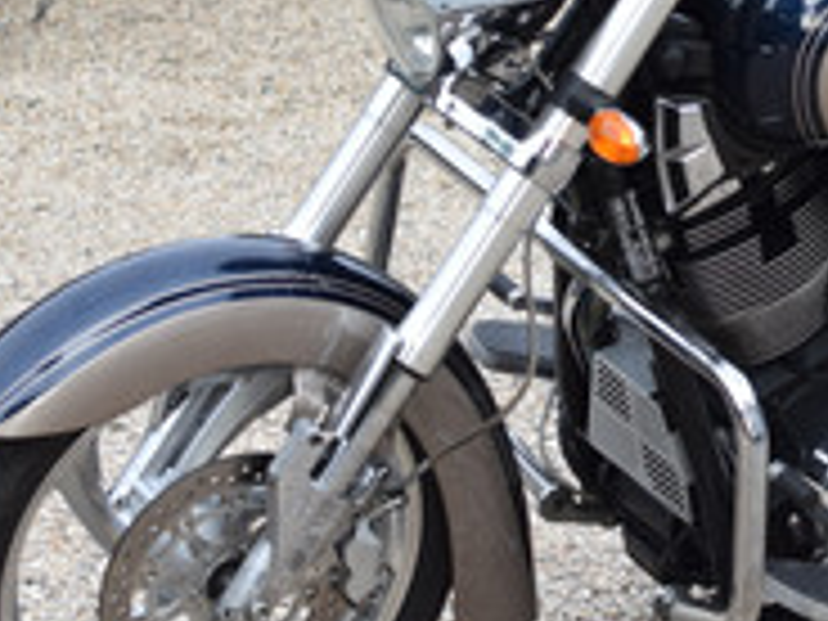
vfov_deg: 8.4
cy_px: 155
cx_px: 796
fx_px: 4202
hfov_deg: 11.2
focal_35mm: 176
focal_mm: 35
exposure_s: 1/250
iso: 100
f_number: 2.8
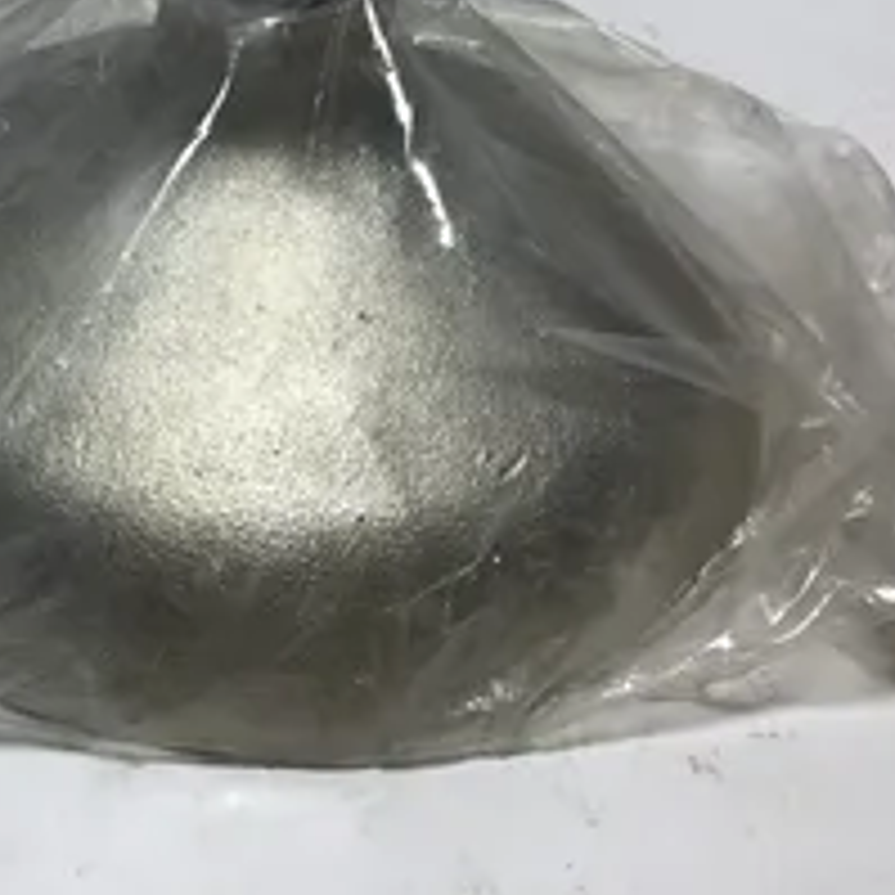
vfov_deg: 30.8
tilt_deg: -37.3
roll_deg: -0.7
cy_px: 297
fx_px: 1609
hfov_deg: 30.2
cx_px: 153
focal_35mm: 55
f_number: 2.4
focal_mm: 3.3
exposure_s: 1/190
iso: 25
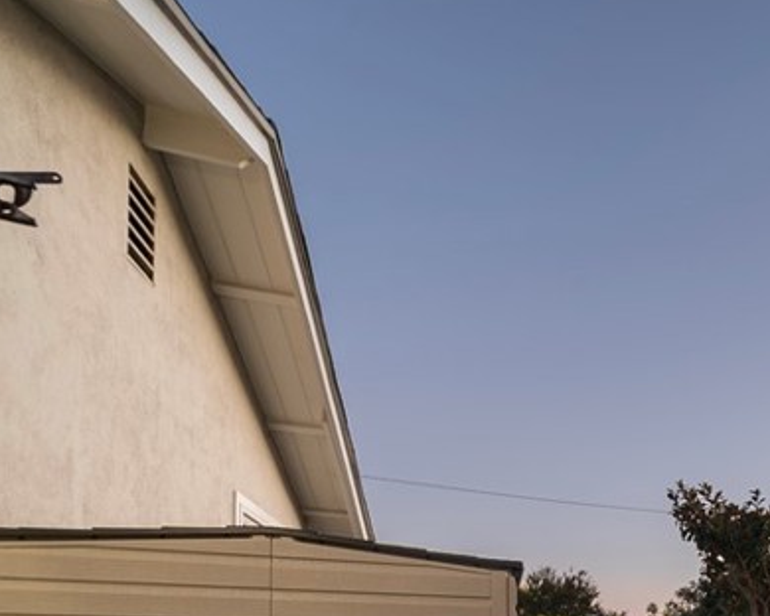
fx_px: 729
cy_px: 647
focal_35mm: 32
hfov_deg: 43.0
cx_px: 853
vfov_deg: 39.2
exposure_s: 1.3
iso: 80
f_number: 9
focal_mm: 13
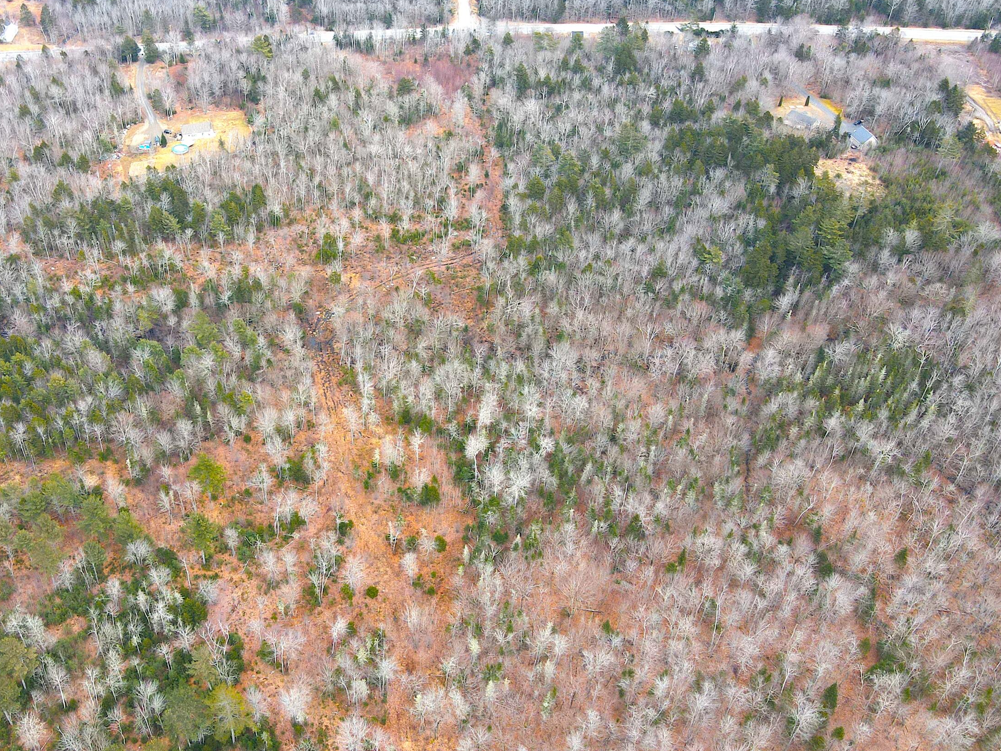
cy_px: 326
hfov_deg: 54.7
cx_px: 376
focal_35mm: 33
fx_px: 954
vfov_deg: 42.8
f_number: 2.8
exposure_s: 1/160
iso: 100
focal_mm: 4.5
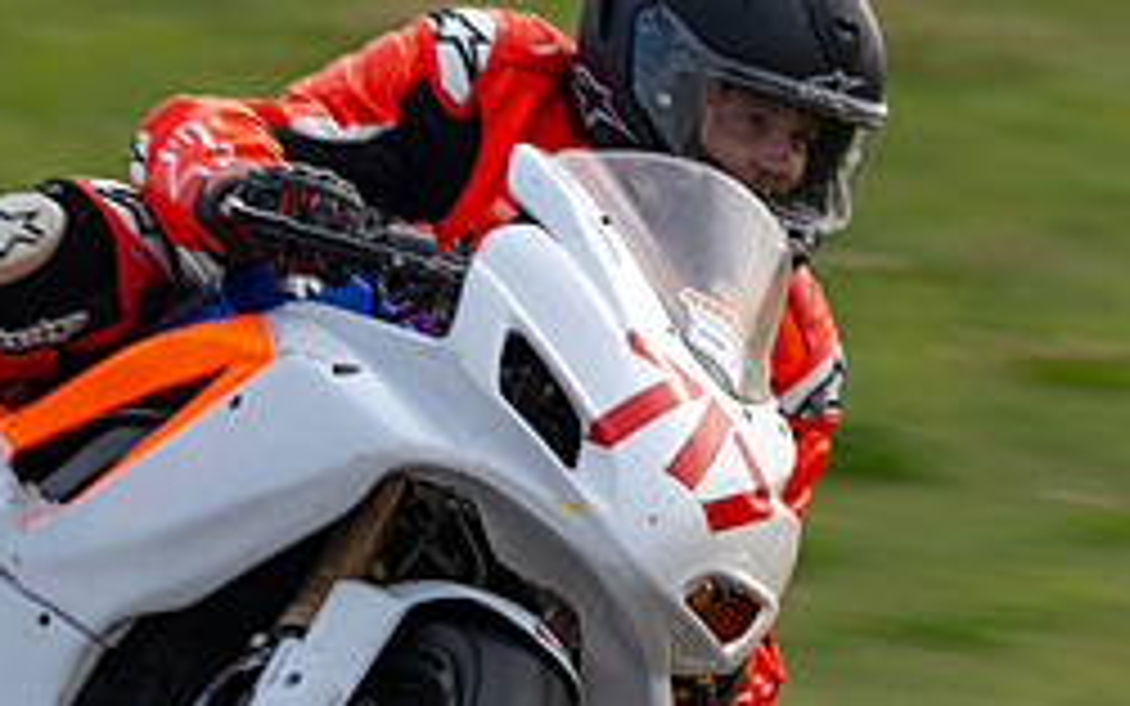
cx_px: 572
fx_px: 35608
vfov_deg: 1.1
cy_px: 331
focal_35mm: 1156
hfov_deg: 1.8
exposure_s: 1/160
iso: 90
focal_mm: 490
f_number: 10
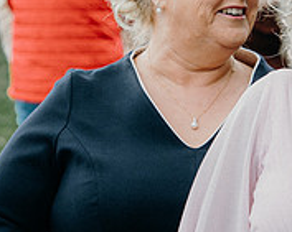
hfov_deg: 7.2
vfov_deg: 5.8
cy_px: 116
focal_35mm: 268
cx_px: 259
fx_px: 2312
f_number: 3.5
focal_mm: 58
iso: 125
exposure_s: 1/200
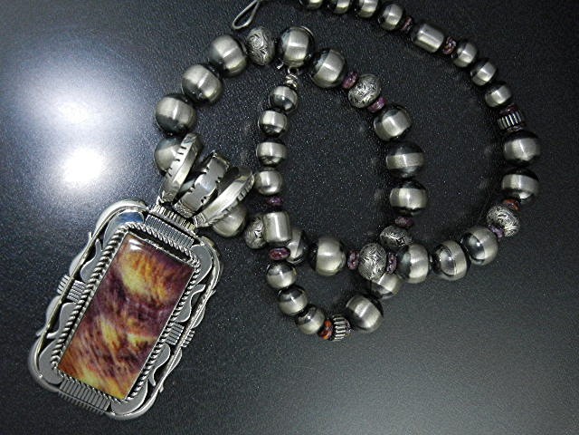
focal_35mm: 45
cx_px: 290
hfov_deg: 42.1
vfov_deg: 32.2
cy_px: 218
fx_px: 753
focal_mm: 8.1
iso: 800
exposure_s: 1/30
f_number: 7.6
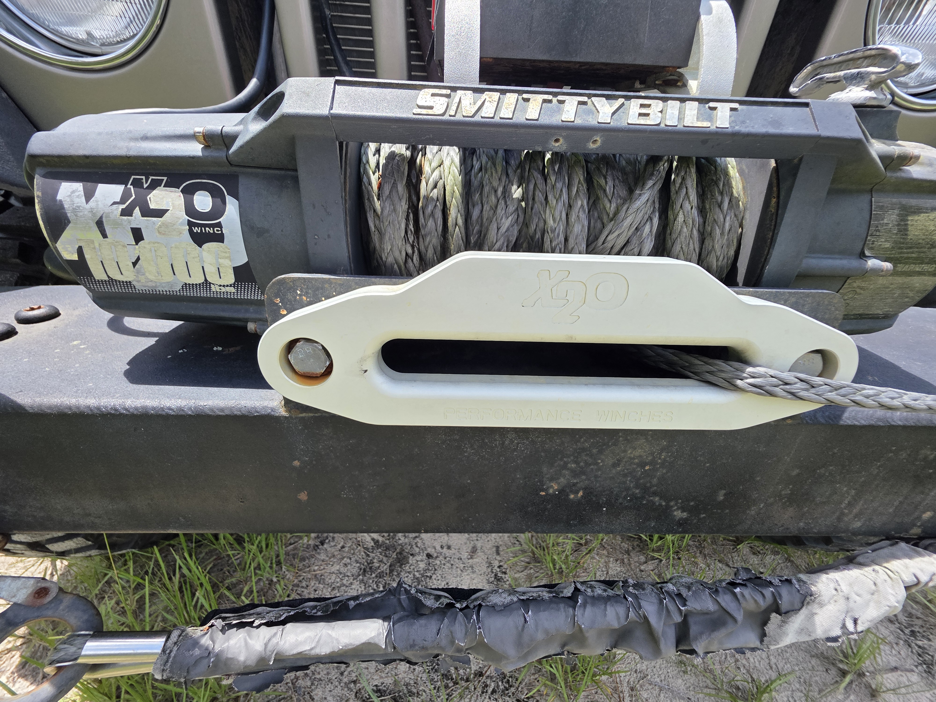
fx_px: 352
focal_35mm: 13
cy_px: 351
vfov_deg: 89.9
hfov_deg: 106.2
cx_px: 468
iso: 125
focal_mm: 2.2
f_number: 1.9
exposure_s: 1/2000
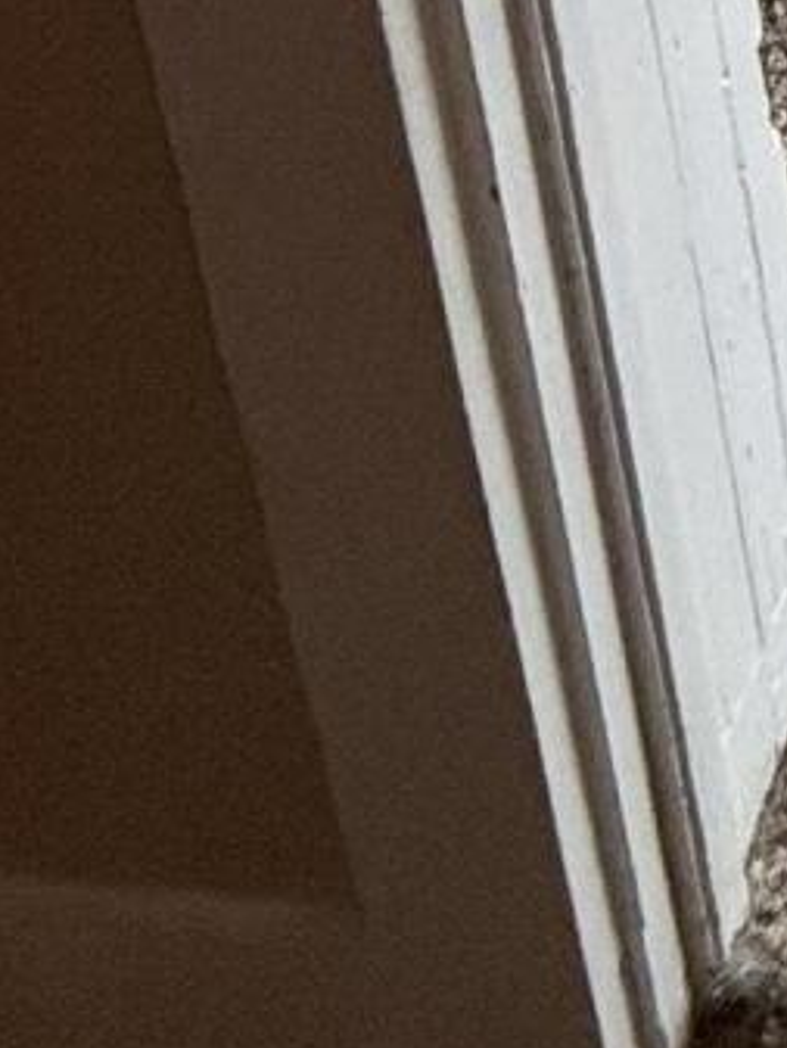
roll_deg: +2.0
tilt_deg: -14.4
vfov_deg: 13.1
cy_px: -1776
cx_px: 1627
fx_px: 2514
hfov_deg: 14.4
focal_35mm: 83
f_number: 2.2
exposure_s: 1/120
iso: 160
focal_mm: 2.22
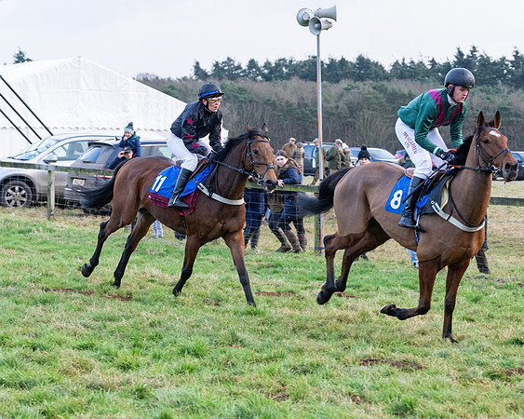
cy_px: 210
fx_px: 1834
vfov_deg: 13.0
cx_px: 209
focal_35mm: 118
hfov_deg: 16.2
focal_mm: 70
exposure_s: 1/500
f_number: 4
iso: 1250
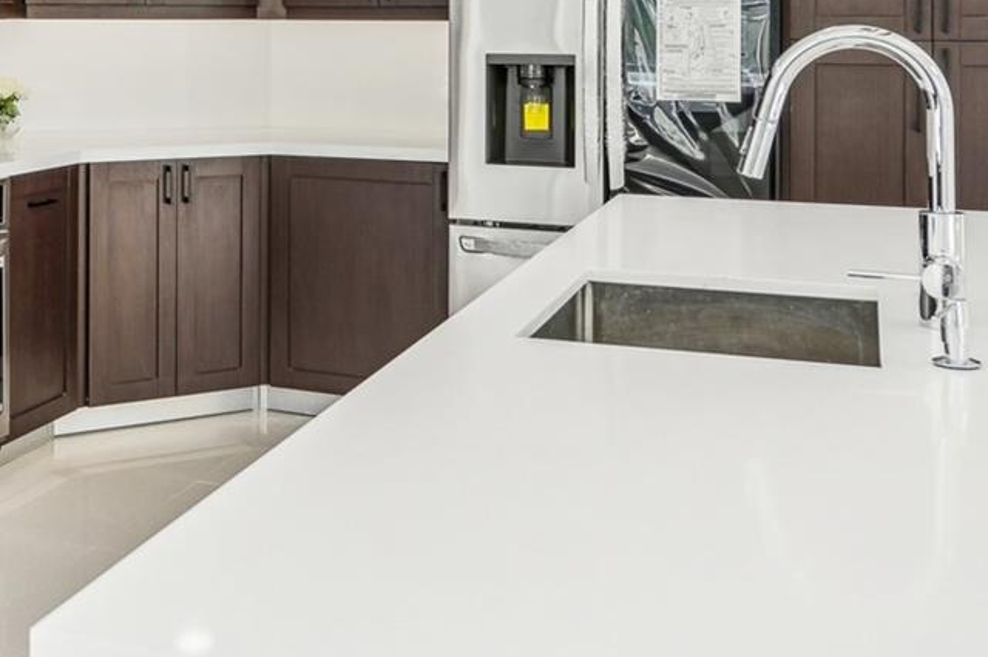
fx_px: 1509
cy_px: 46
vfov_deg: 23.8
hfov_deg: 34.7
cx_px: 148
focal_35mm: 55
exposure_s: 1/100
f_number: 8
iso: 200
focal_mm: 22
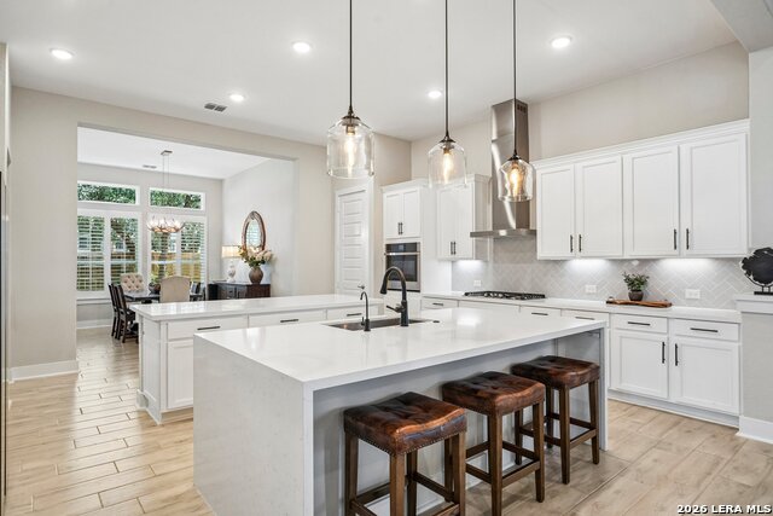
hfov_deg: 86.9
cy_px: 258
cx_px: 386
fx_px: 408
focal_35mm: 19
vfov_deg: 64.6
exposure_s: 1/20
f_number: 8
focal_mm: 19
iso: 500
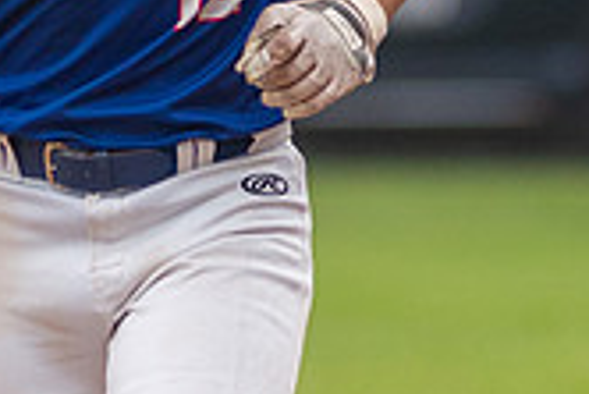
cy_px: 197
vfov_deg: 0.9
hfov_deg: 1.4
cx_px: 89
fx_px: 23957
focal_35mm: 1463
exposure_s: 1/1000
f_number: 2.8
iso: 500
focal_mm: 200
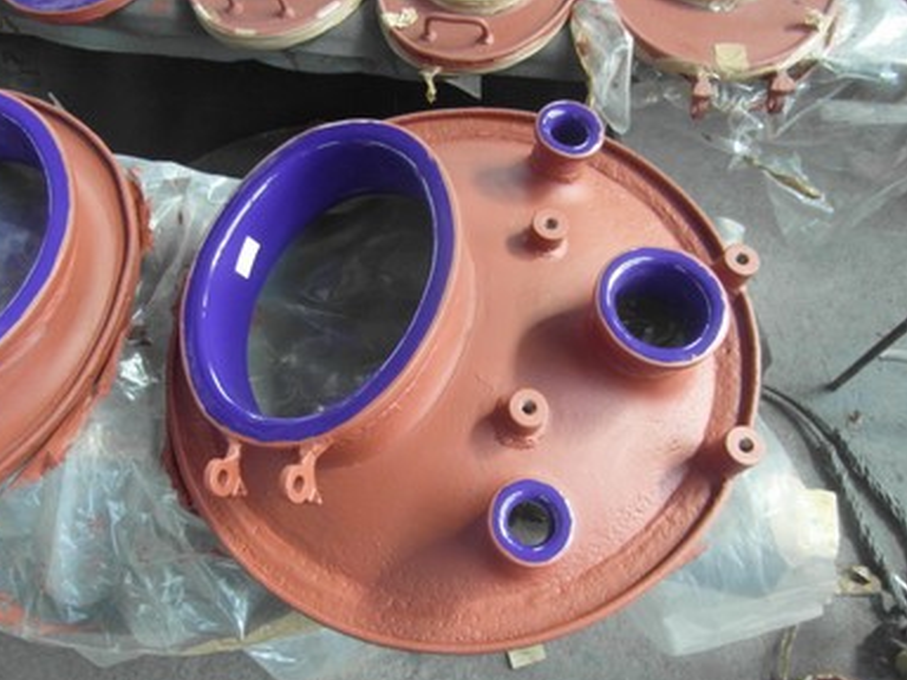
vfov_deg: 54.9
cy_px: 352
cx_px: 437
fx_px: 655
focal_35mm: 25
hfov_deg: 69.4
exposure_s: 1/30
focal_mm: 4
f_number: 3.2
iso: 400
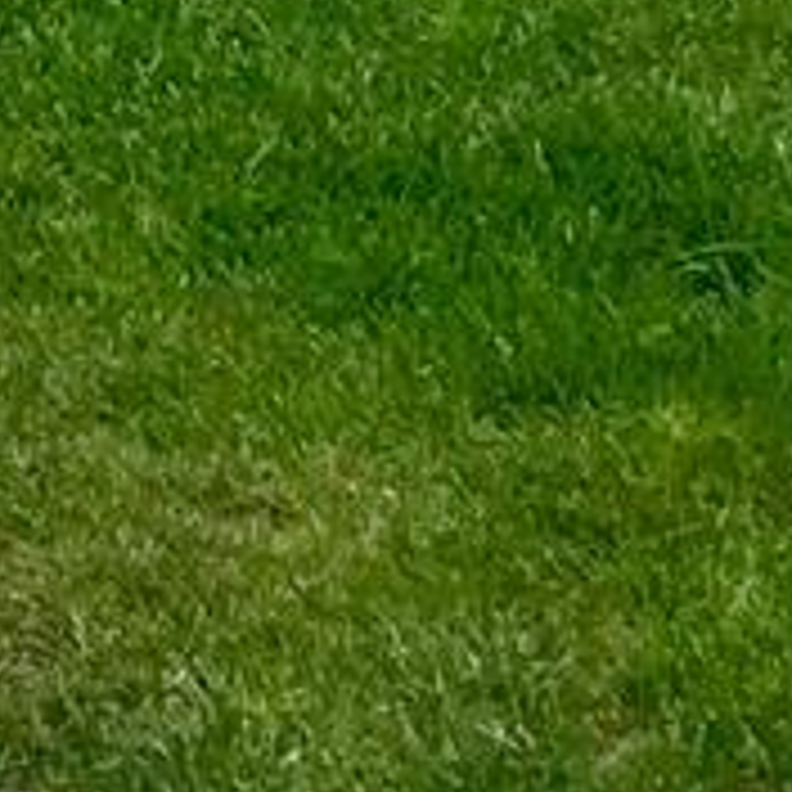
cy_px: -1634
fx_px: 6161
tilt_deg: -1.7
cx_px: -1494
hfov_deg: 6.7
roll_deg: -0.8
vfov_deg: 6.6
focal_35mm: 238
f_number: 2.2
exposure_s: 1/120
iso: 50
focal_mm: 4.15
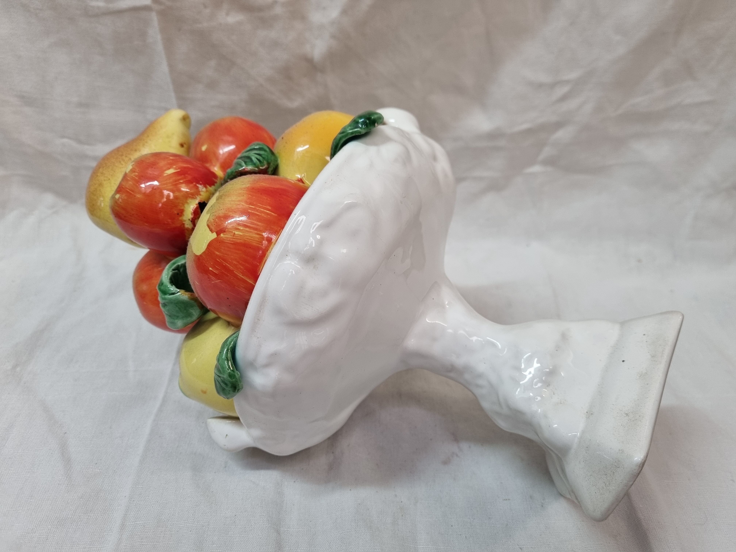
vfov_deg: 53.1
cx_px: 368
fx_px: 553
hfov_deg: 67.3
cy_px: 276
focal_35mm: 26
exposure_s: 1/100
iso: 200
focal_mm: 5.4
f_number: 1.8
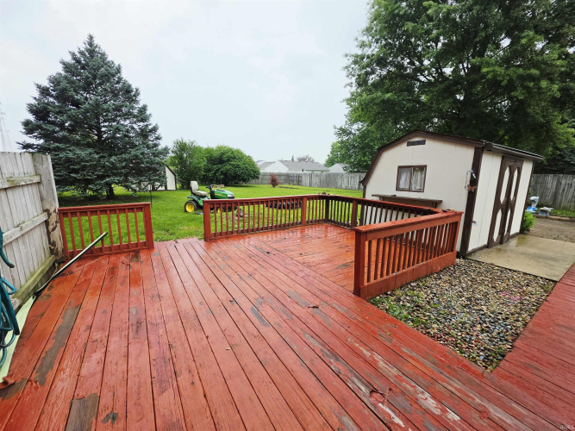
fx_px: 216
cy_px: 216
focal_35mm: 13
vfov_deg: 89.9
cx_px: 288
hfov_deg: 106.2
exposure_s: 1/511
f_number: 1.9
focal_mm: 2.2
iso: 32
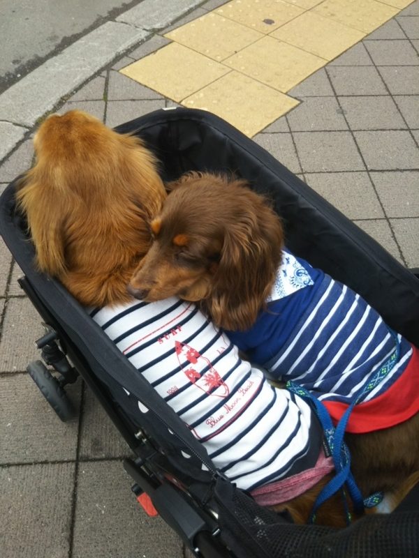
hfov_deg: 46.8
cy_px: 279
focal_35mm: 30
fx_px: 484
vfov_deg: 60.0
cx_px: 210
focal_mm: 4
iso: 25
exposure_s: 1/206
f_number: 2.2
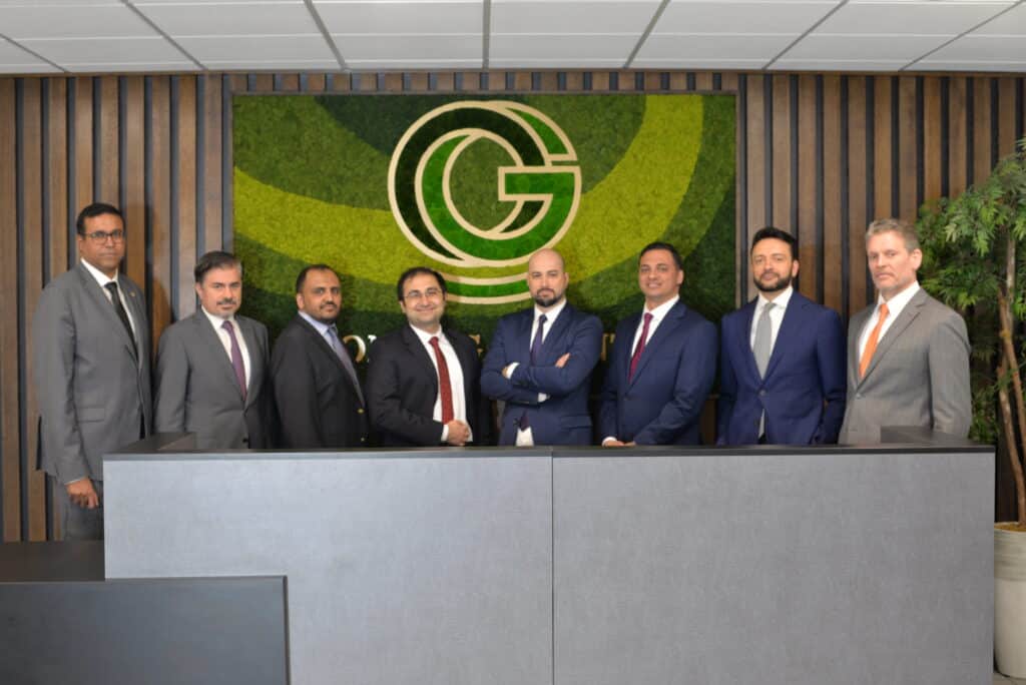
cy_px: 342
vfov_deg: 27.0
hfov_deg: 39.6
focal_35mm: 50
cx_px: 513
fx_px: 1426
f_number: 3.5
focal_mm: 50
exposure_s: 1/50
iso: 800
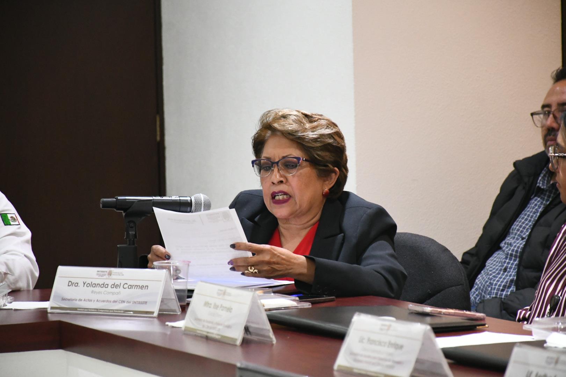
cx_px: 283
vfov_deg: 6.5
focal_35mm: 210
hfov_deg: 9.8
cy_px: 188
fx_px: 3301
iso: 6400
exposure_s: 1/100
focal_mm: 140
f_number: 5.6
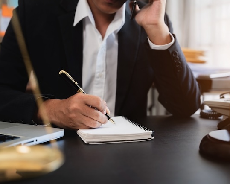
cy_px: 92
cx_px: 135
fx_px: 352
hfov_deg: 36.0
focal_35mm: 52
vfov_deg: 29.2
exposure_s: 1/100
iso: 320
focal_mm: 45.7
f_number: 3.2
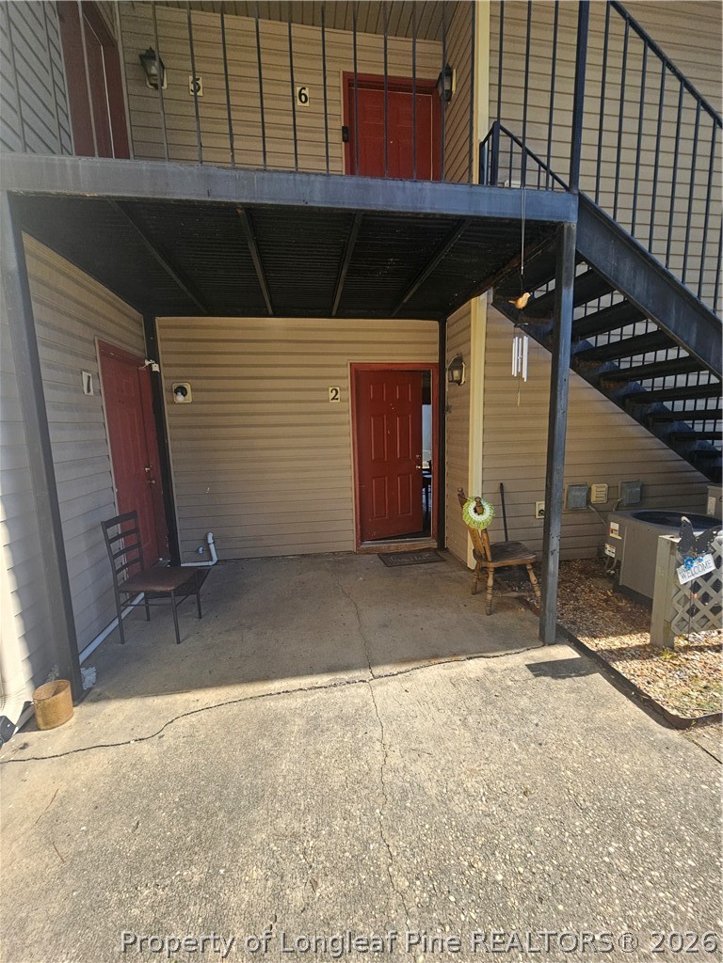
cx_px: 362
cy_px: 482
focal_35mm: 13
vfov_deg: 106.2
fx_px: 362
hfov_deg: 89.9
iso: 50
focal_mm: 2.2
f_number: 2.2
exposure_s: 1/591
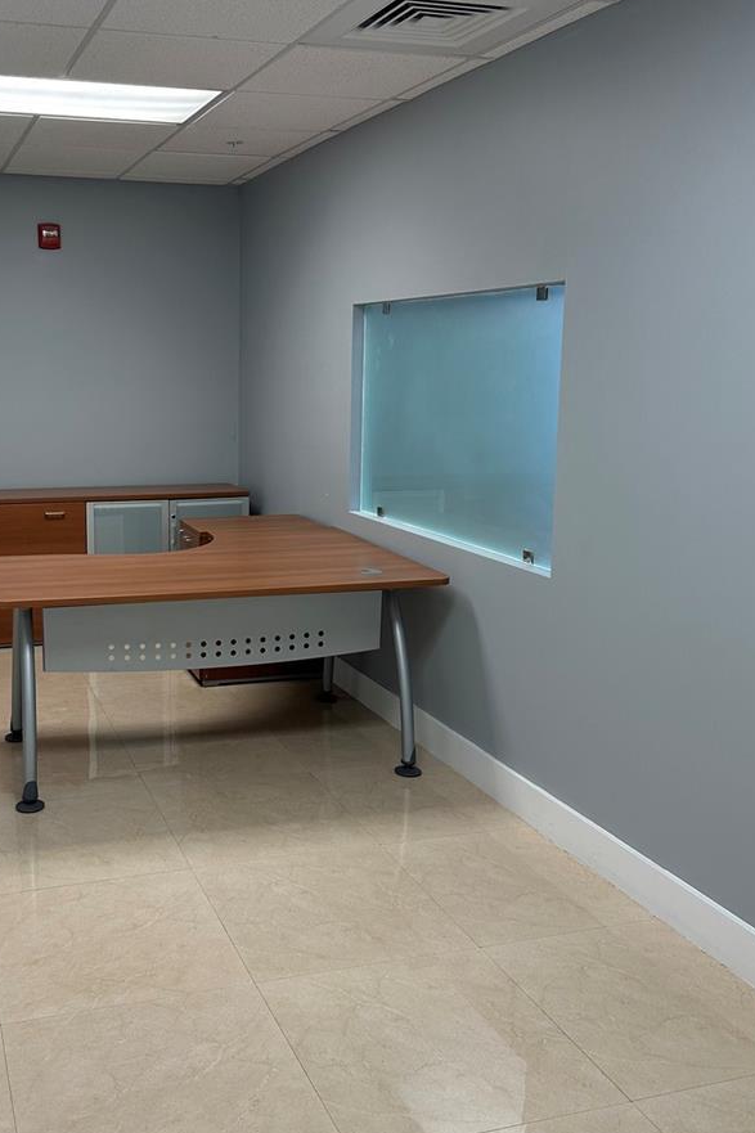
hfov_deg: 38.1
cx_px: 210
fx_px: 1070
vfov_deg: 55.8
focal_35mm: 34
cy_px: 525
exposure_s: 1/130
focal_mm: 6.86
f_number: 1.78
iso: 100
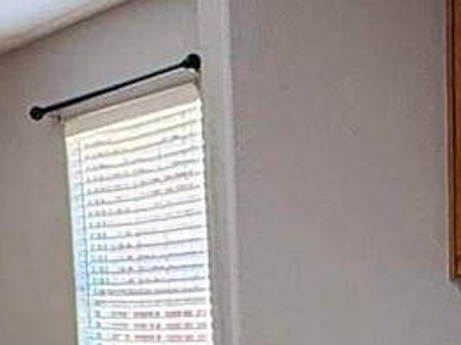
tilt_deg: -11.6
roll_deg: +1.1
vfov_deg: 12.6
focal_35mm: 109
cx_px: 443
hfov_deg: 17.7
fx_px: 1451
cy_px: 587
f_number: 2.2
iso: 400
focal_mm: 2.22
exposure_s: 1/120
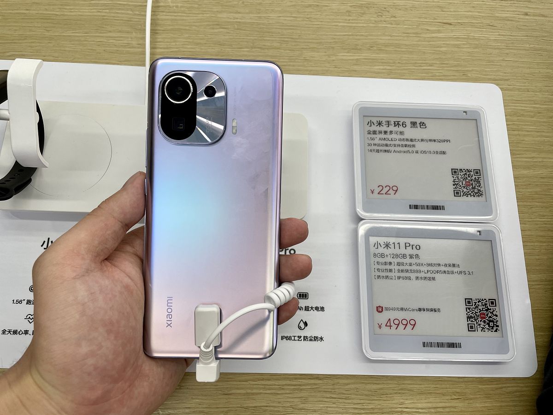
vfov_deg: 53.1
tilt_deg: -74.1
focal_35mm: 26
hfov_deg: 67.3
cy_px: 208
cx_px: 276
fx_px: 415
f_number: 1.6
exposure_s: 1/121
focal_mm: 4.2
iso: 50
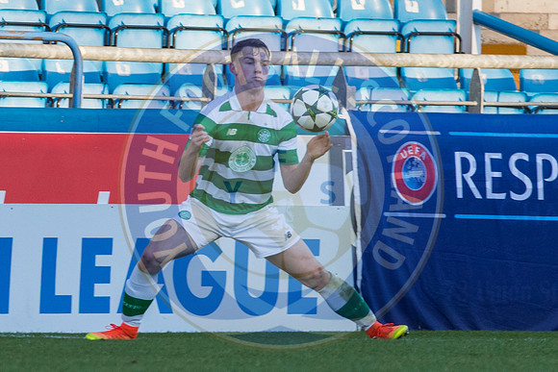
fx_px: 6976
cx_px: 279
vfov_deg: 3.1
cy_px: 186
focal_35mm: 450
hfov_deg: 4.6
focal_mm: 300
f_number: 5.6
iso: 800
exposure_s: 1/1000
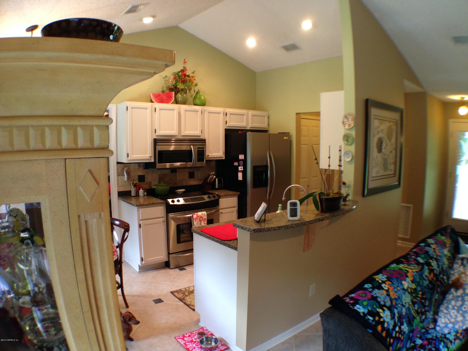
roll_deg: +0.7
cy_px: 176
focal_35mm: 33
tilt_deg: -4.1
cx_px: 234
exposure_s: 1/20
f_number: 2.4
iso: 125
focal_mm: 4.12
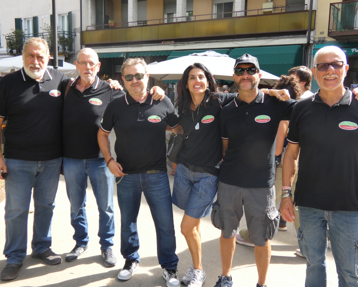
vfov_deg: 43.4
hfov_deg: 52.8
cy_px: 145
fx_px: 360
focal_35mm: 34
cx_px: 187
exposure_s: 1/160
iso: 80
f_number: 3.4
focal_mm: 5.8
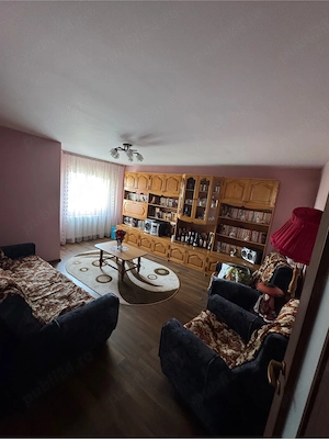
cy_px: 220
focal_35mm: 14
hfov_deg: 85.7
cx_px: 164
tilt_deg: -7.3
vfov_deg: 102.1
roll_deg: -7.5
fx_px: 177
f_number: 2.2
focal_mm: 2.22
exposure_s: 1/60
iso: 500
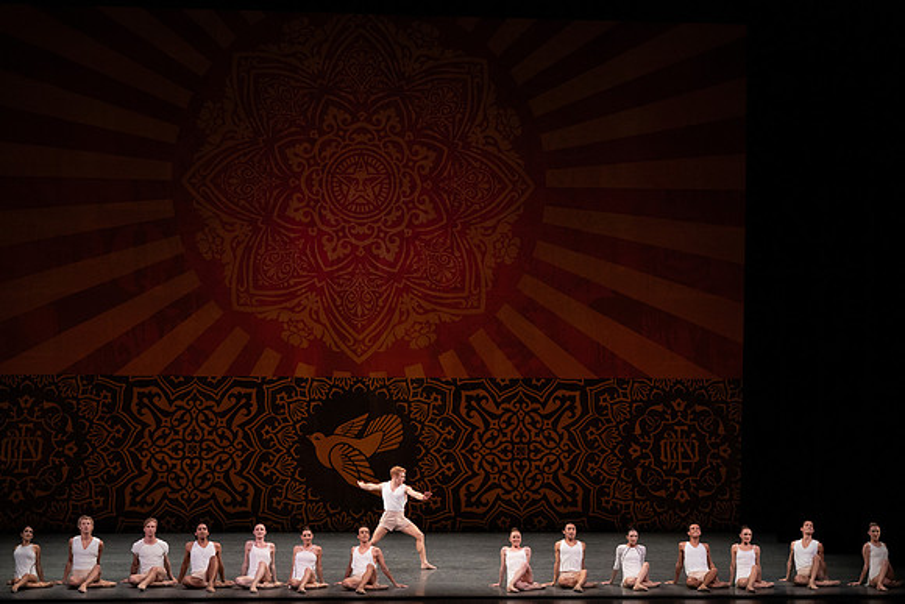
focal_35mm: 100
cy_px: 302
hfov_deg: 20.4
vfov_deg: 13.7
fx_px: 2514
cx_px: 452
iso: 5000
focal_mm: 100
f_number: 10
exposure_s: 1/400
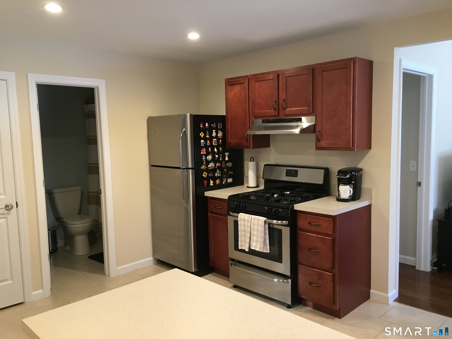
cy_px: 170
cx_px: 226
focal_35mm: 29
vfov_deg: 48.2
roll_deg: +0.5
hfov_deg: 61.7
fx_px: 379
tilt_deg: -5.6
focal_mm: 4.15
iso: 125
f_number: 2.2
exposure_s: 1/33
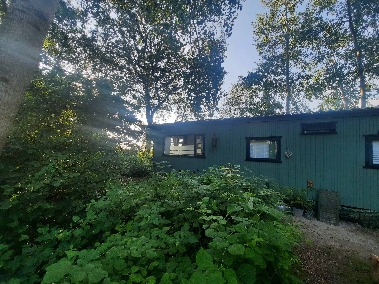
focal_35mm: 13
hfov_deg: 106.2
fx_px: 142
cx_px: 190
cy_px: 142
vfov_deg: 89.9
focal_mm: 1.74
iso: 40
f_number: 2.2
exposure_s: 1/260
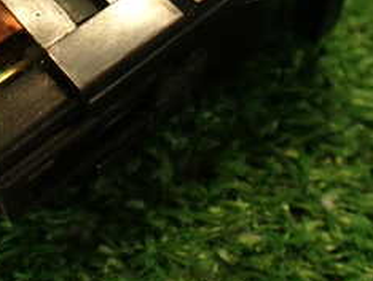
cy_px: -27
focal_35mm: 82
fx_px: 884
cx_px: 99
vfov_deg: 17.4
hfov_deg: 23.6
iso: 200
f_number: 2.4
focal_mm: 5.79
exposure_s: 1/50
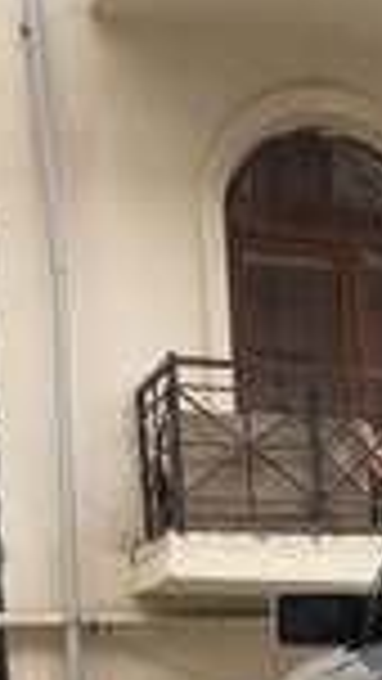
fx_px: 1872
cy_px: 923
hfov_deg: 10.5
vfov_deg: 18.8
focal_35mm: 104
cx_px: 809
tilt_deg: -6.3
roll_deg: +1.1
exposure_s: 1/100
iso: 40
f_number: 2.2
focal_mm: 4.15
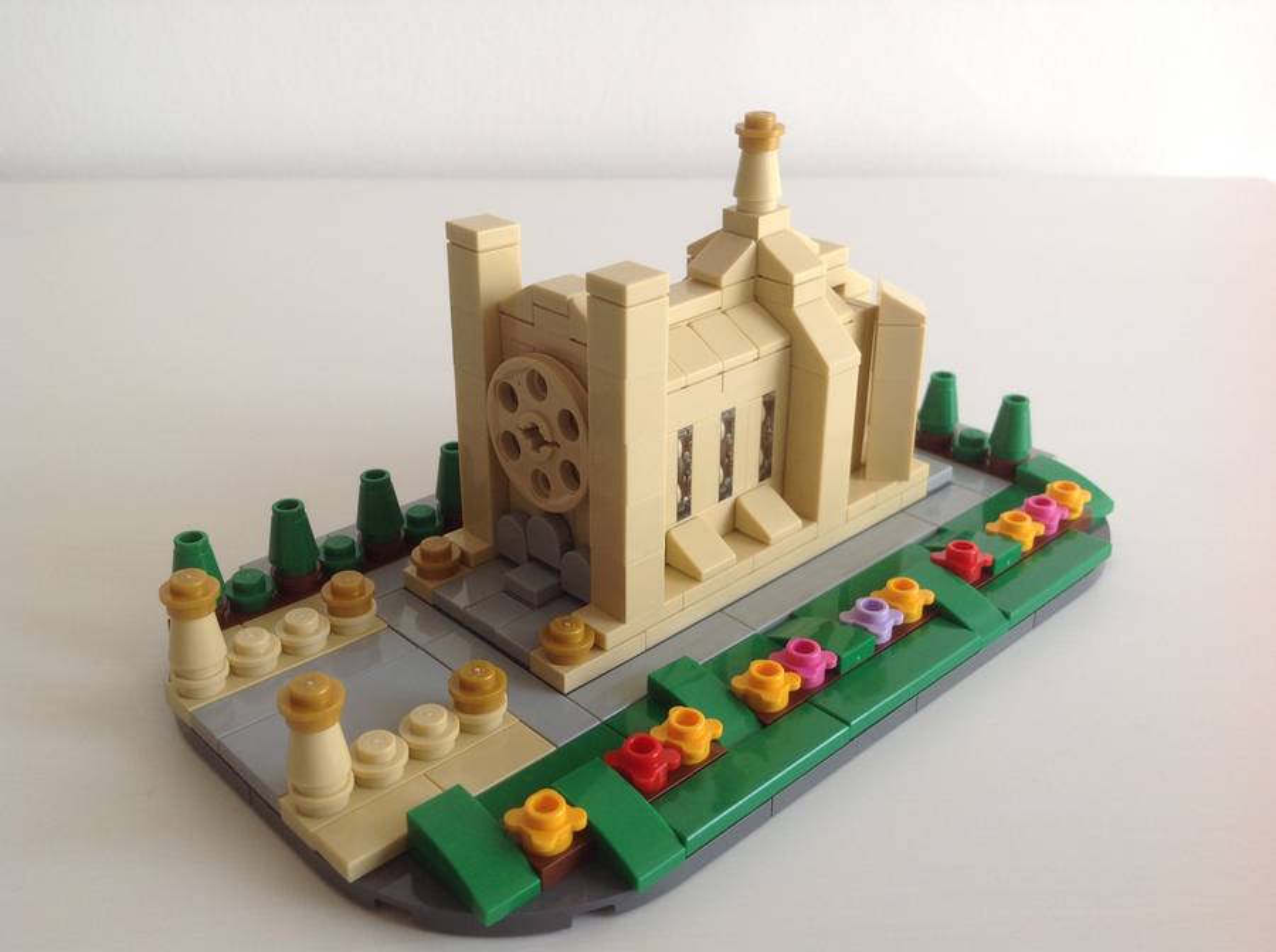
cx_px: 638
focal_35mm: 35
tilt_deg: -27.5
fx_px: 1288
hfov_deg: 52.7
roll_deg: -1.9
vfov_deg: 40.6
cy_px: 476
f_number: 2.4
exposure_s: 1/40
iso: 50
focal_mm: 4.28
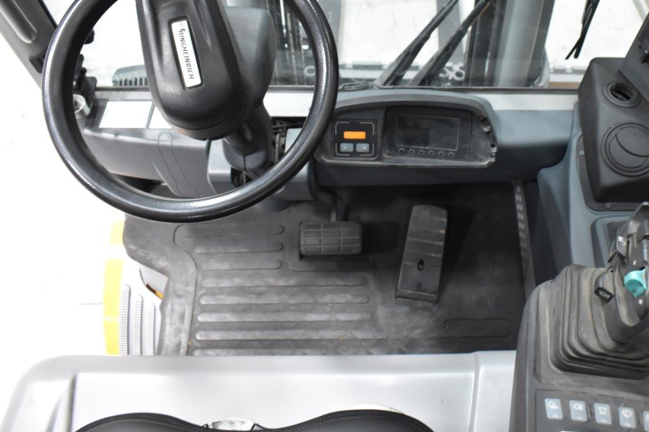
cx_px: 435
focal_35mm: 38
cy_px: 139
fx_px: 685
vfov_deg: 34.7
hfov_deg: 49.8
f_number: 4.5
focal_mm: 18
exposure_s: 1/15
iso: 1600
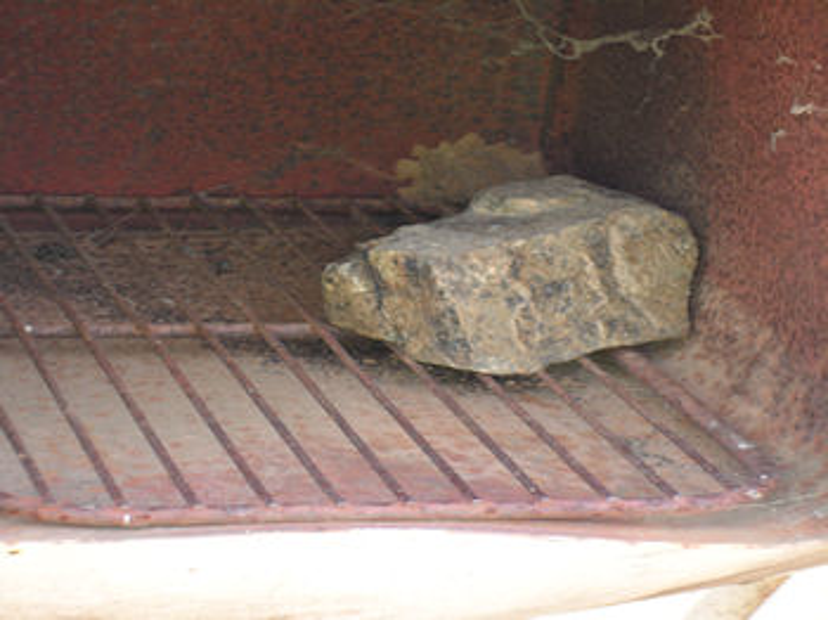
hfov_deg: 16.8
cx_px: 414
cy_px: 310
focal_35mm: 117
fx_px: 2797
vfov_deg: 12.6
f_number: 5.4
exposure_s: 1/60
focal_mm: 21
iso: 160
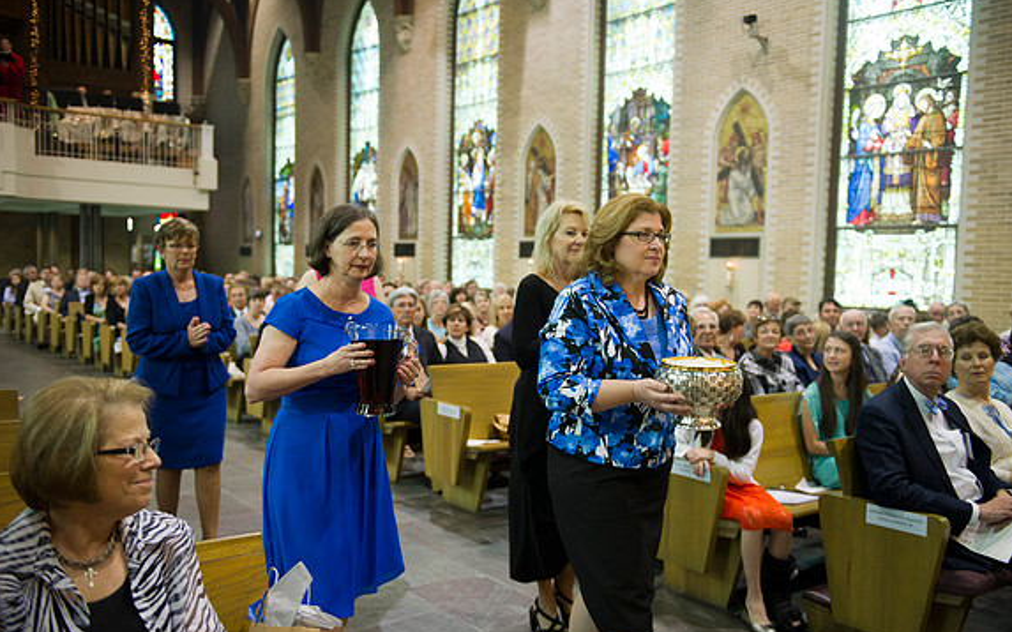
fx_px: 910
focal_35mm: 33
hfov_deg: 58.1
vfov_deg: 38.3
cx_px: 507
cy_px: 332
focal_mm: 32
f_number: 2.8
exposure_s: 1/125
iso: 2000
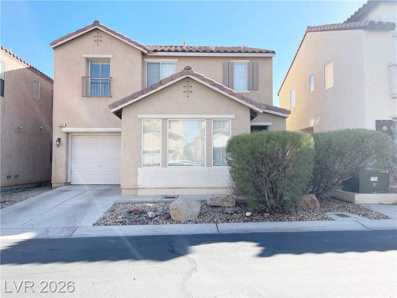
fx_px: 287
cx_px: 198
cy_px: 149
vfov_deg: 54.9
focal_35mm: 25
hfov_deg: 69.4
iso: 32
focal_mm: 5.1
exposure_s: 1/1715
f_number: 1.6
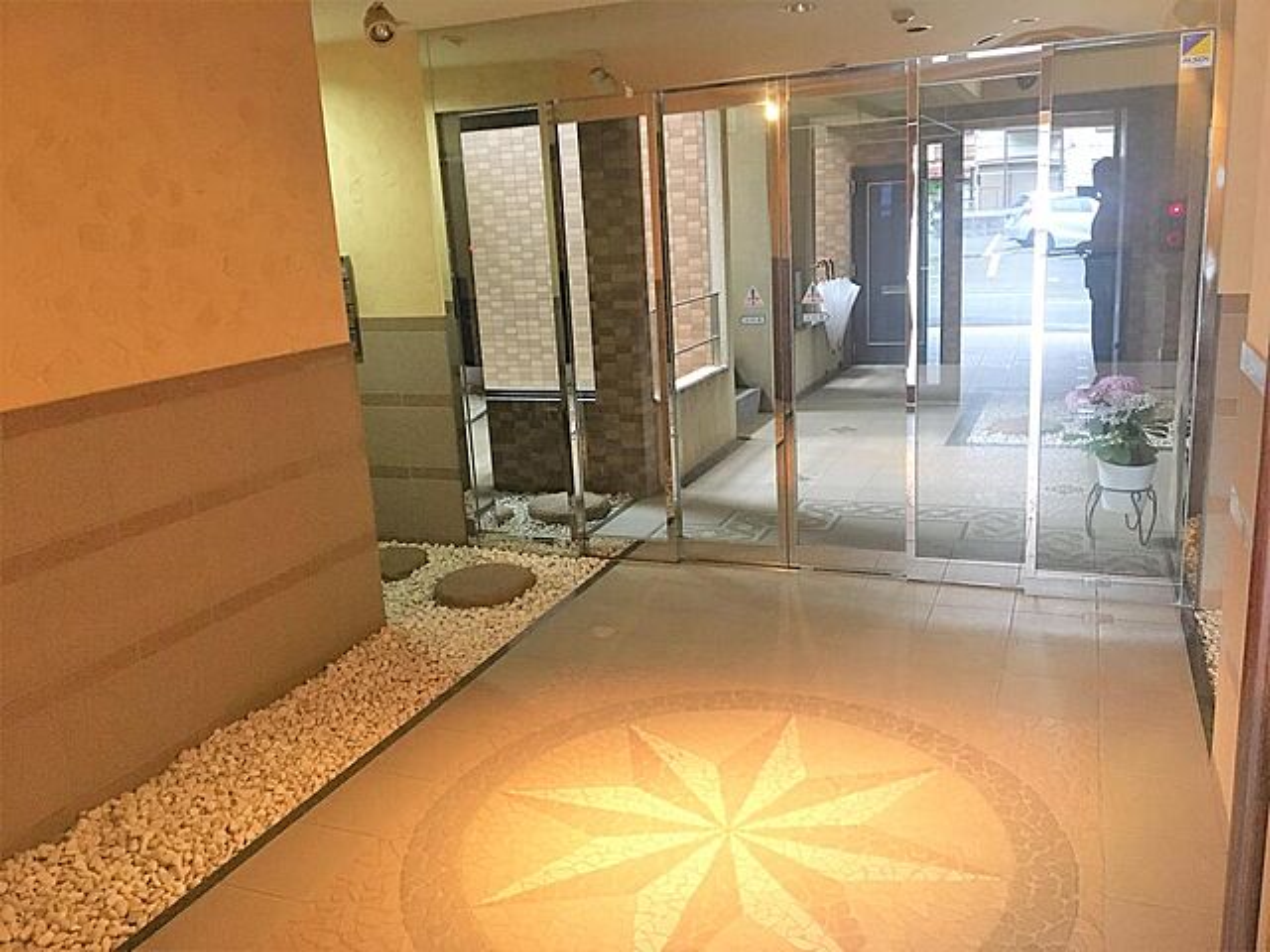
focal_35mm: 29
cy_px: 476
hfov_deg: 61.7
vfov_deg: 48.2
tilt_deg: -12.9
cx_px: 635
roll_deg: +3.3
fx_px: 1064
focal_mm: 4.15
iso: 200
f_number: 2.2
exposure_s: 1/20
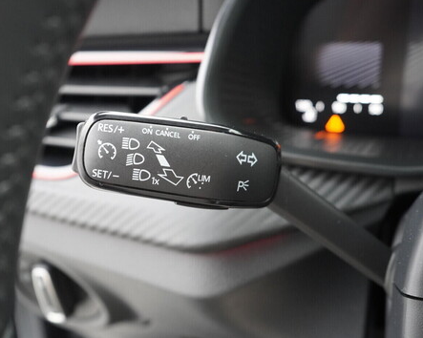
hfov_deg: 43.8
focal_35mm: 42
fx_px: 526
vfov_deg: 35.7
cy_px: 173
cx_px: 192
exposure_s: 1/60
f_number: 4
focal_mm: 24
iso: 1600
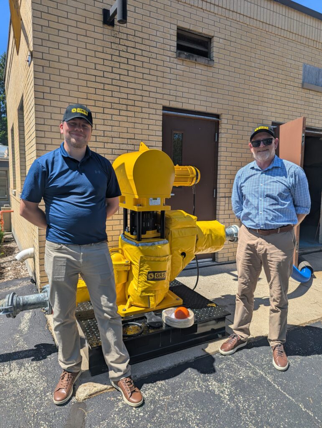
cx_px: 161
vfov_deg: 71.5
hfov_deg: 56.9
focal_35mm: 24
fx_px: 297
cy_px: 214
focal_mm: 6.81
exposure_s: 1/2632
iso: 45
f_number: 1.85
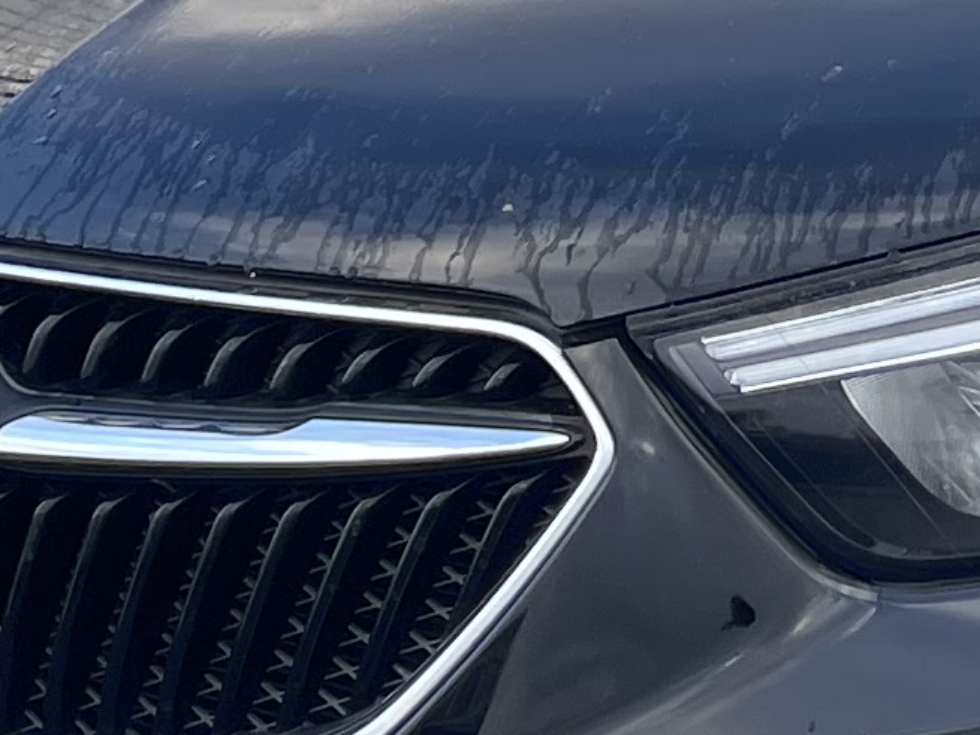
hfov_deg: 12.1
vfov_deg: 9.1
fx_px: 4359
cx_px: 1532
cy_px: -675
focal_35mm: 154
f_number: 1.6
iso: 32
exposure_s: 1/455
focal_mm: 5.1
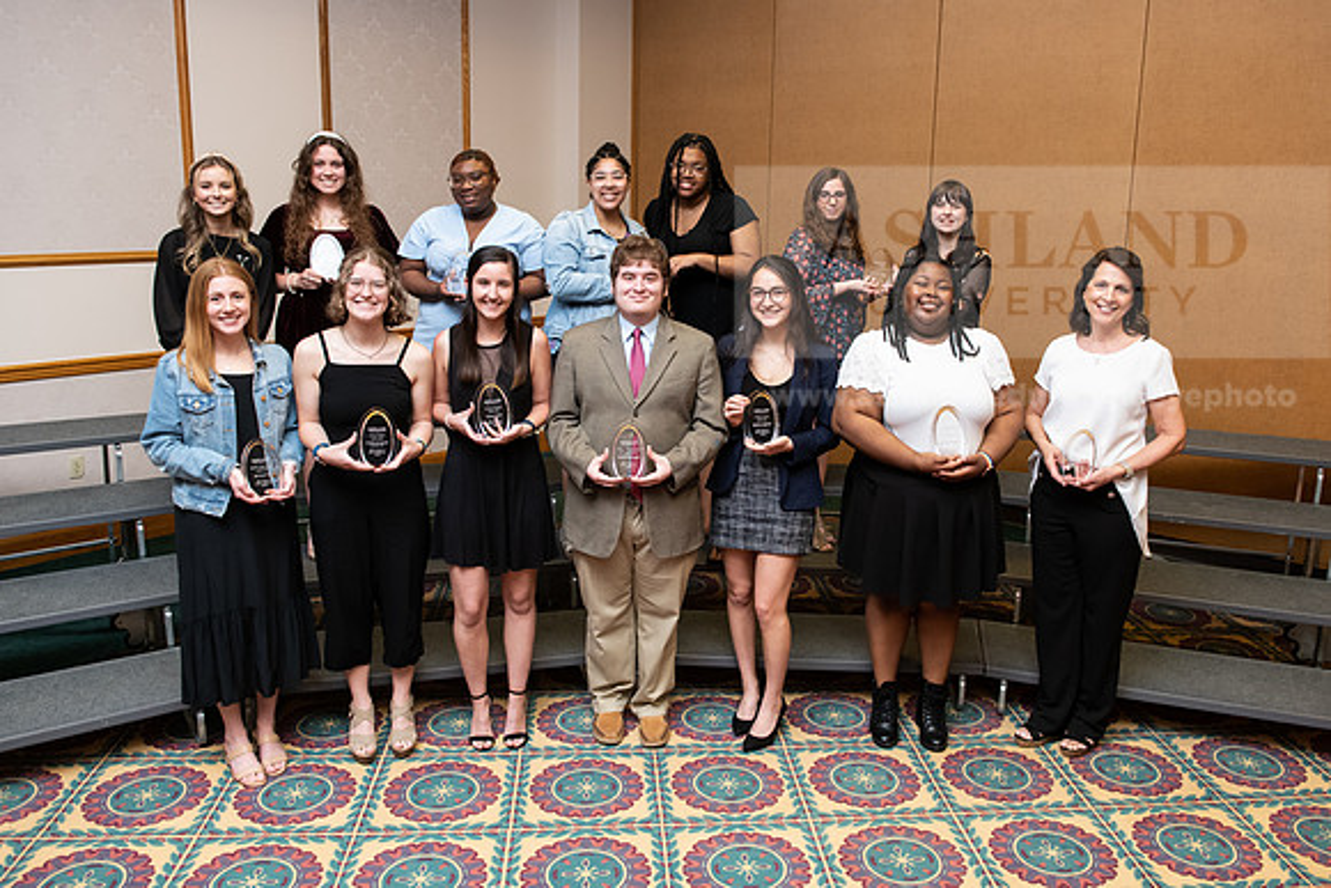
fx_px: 1103
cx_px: 701
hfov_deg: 62.2
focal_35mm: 30
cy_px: 420
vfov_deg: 43.9
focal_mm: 27
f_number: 4.5
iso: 2000
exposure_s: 1/200
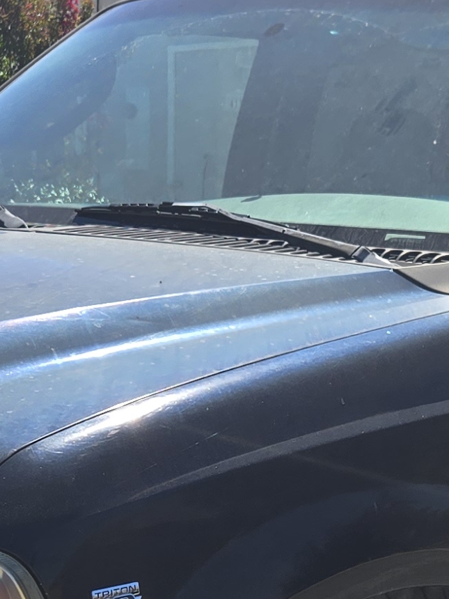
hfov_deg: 13.4
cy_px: 576
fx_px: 1851
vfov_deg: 18.0
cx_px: 554
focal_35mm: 107
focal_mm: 5.4
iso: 25
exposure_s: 1/1182
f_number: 1.8
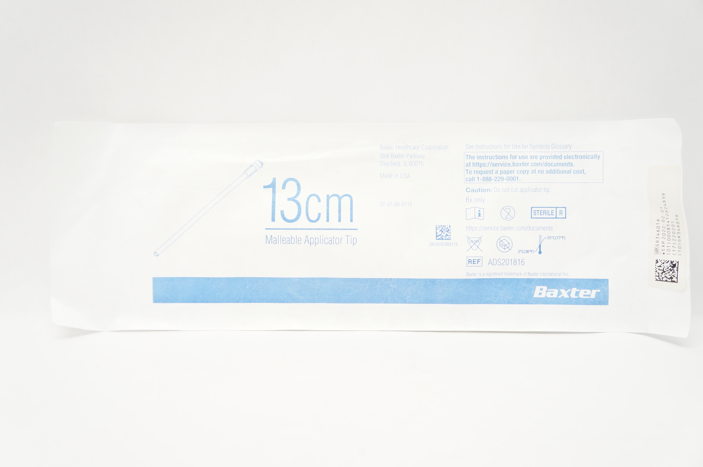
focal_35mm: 33
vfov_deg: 39.9
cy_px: 234
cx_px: 352
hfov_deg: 57.3
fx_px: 644
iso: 400
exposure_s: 1/80
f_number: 4
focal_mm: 22
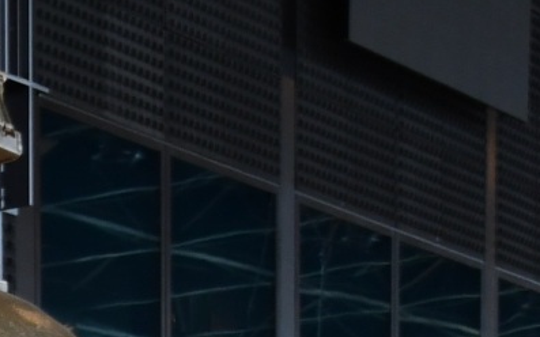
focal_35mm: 222
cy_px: 1064
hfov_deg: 8.8
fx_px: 3267
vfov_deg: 5.5
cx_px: -619
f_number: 3.2
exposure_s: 1/40
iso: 500
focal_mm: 24
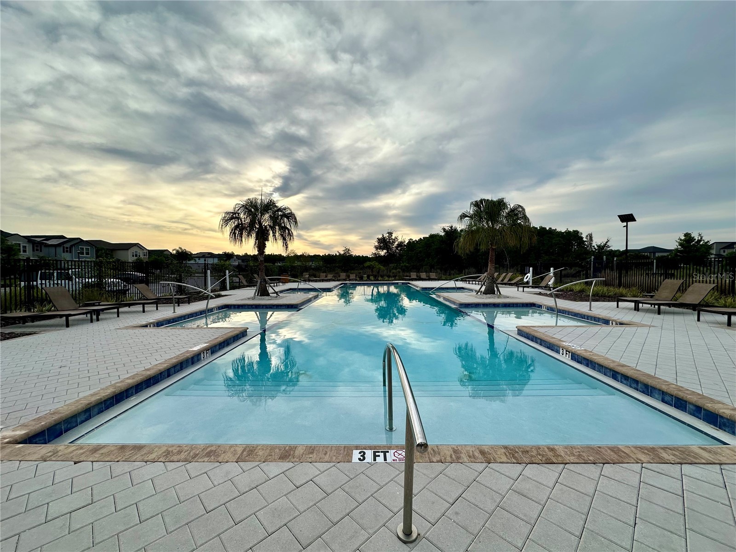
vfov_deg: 85.7
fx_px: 298
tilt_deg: -1.0
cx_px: 368
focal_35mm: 14
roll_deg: +1.1
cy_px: 276
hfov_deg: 102.1
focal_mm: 2.22
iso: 50
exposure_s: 1/1473
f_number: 2.2
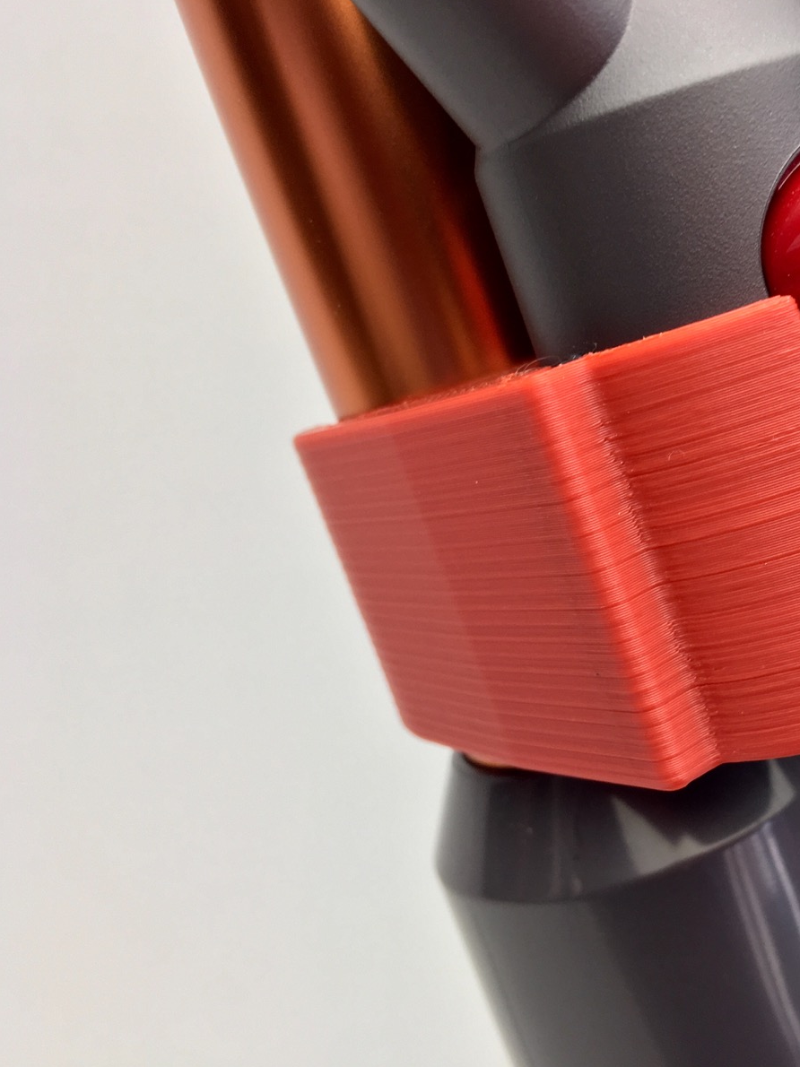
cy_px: 531
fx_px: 1202
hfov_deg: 35.0
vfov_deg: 47.9
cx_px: 701
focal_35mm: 39
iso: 25
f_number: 2.2
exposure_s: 1/50
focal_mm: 4.15
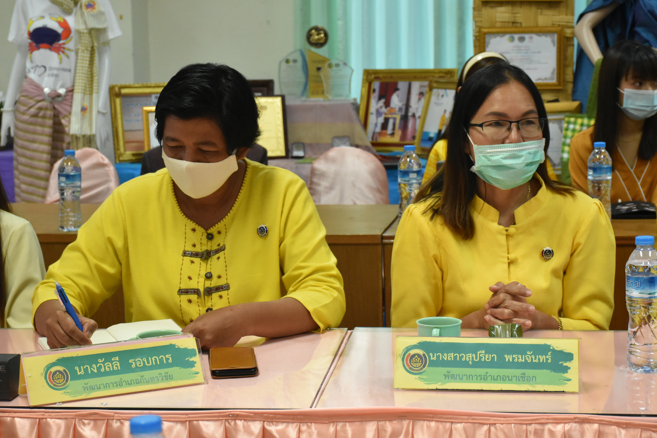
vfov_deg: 18.2
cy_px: 219
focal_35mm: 75
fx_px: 1369
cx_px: 328
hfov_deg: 27.0
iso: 3200
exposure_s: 1/160
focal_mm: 50
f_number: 6.3
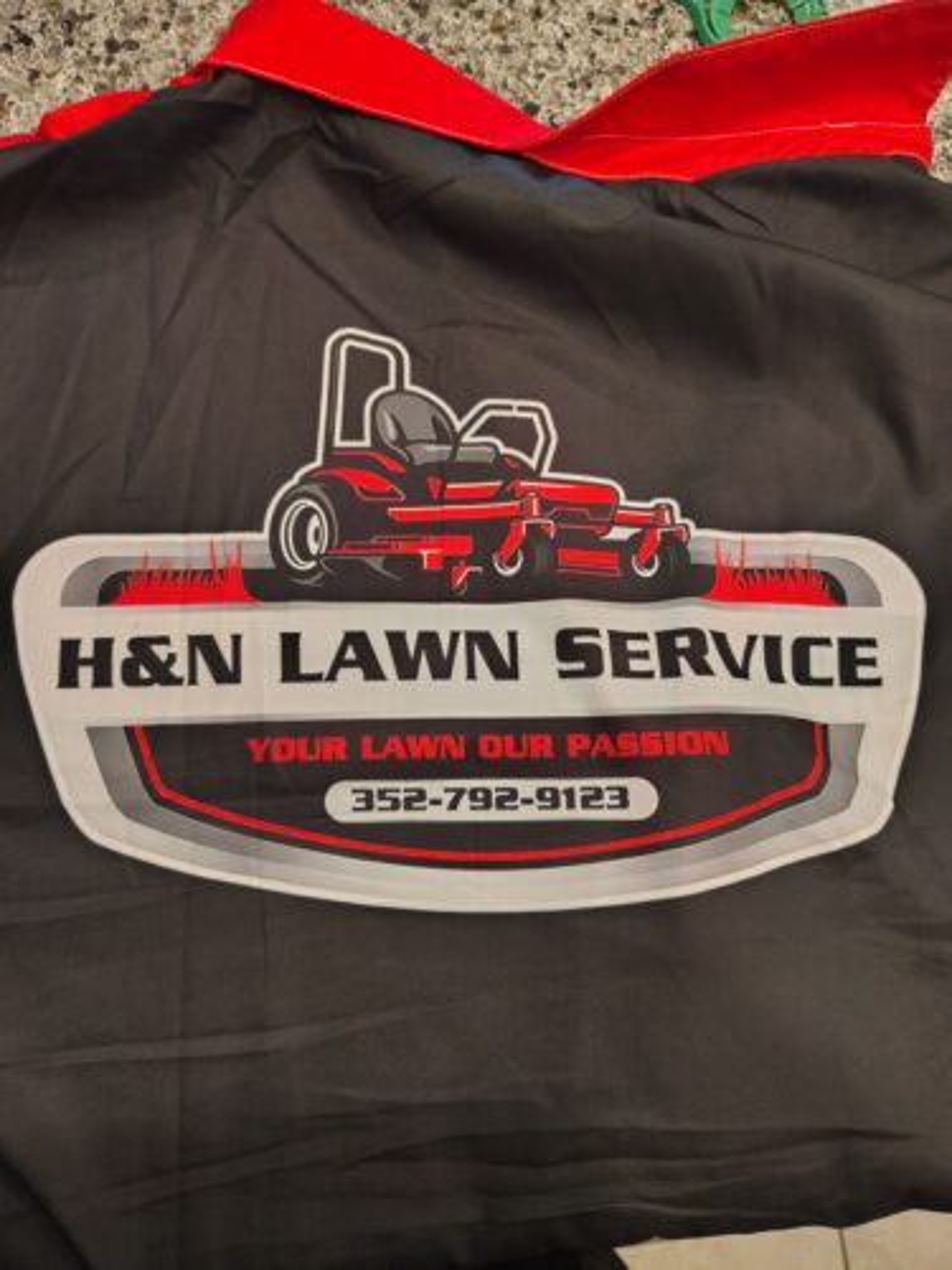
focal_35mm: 24
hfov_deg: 56.8
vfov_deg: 71.6
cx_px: 476
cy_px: 635
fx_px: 880
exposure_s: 1/60
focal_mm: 5.56
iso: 1405
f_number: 1.8
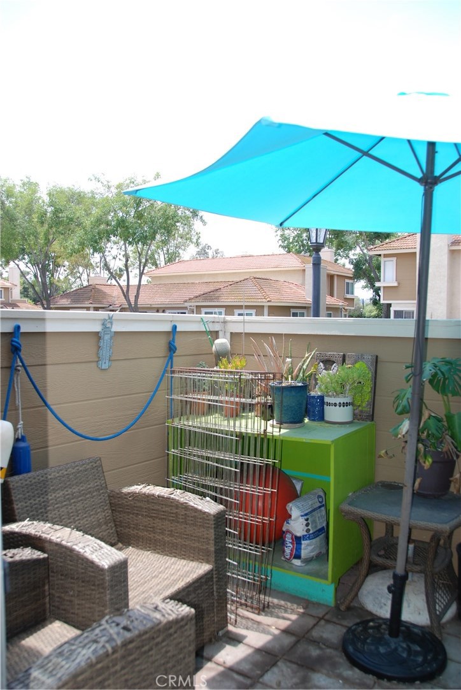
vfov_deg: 61.9
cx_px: 230
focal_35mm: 30
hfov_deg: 43.7
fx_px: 575
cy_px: 345
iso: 100
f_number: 5
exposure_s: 1/200
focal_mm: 20
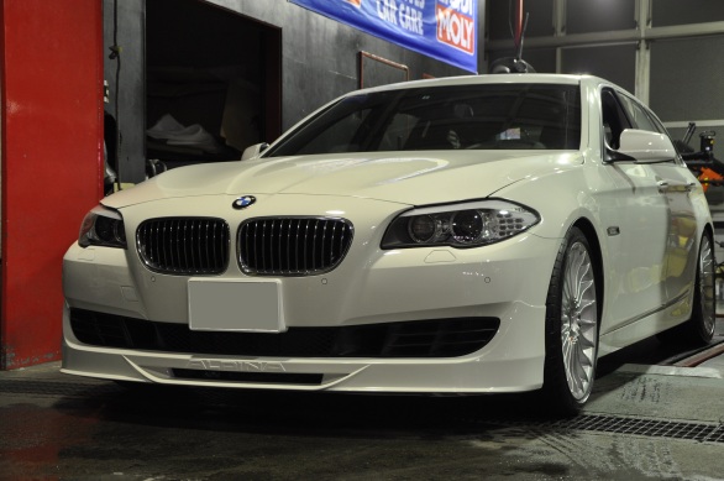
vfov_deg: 21.5
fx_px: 1265
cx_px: 362
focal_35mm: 63
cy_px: 240
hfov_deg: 31.9
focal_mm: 42
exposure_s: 1/15
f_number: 5.6
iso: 500
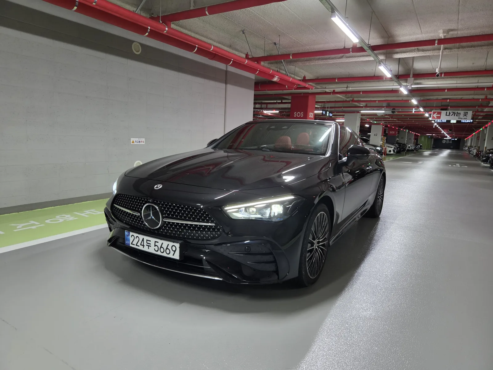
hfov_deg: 73.9
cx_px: 246
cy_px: 185
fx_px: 328
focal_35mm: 23
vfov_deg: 58.9
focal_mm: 5.4
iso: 320
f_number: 1.8
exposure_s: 1/53.8
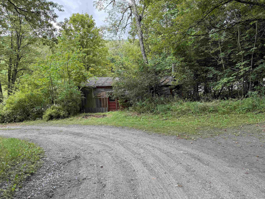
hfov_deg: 69.4
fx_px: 191
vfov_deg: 54.9
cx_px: 133
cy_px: 102
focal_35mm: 25
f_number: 1.78
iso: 100
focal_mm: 6.76
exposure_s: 1/494
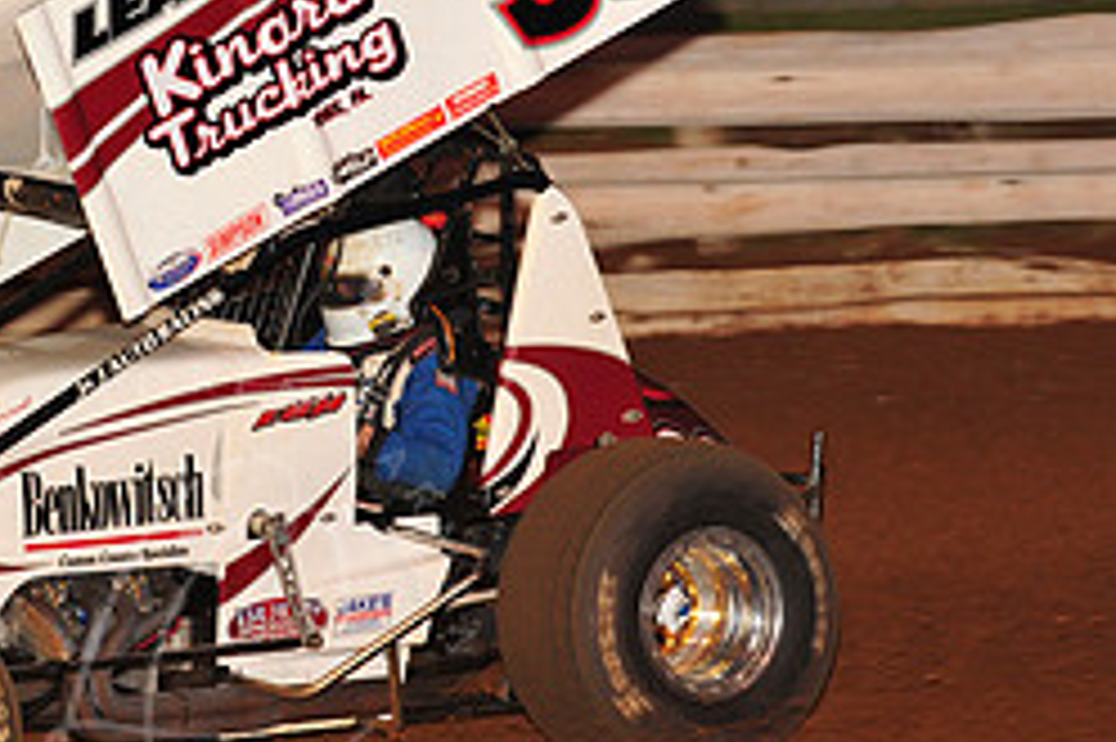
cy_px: 220
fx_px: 9789
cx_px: 202
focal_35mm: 316
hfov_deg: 6.5
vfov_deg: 4.3
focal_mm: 135
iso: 1000
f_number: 6.3
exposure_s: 1/320
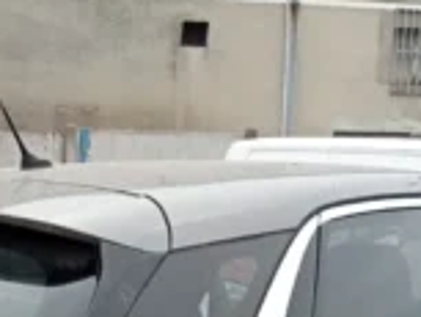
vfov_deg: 12.6
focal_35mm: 110
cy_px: 526
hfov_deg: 17.8
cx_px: 99
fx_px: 1339
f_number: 2.2
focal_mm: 3.46
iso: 102
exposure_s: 1/469
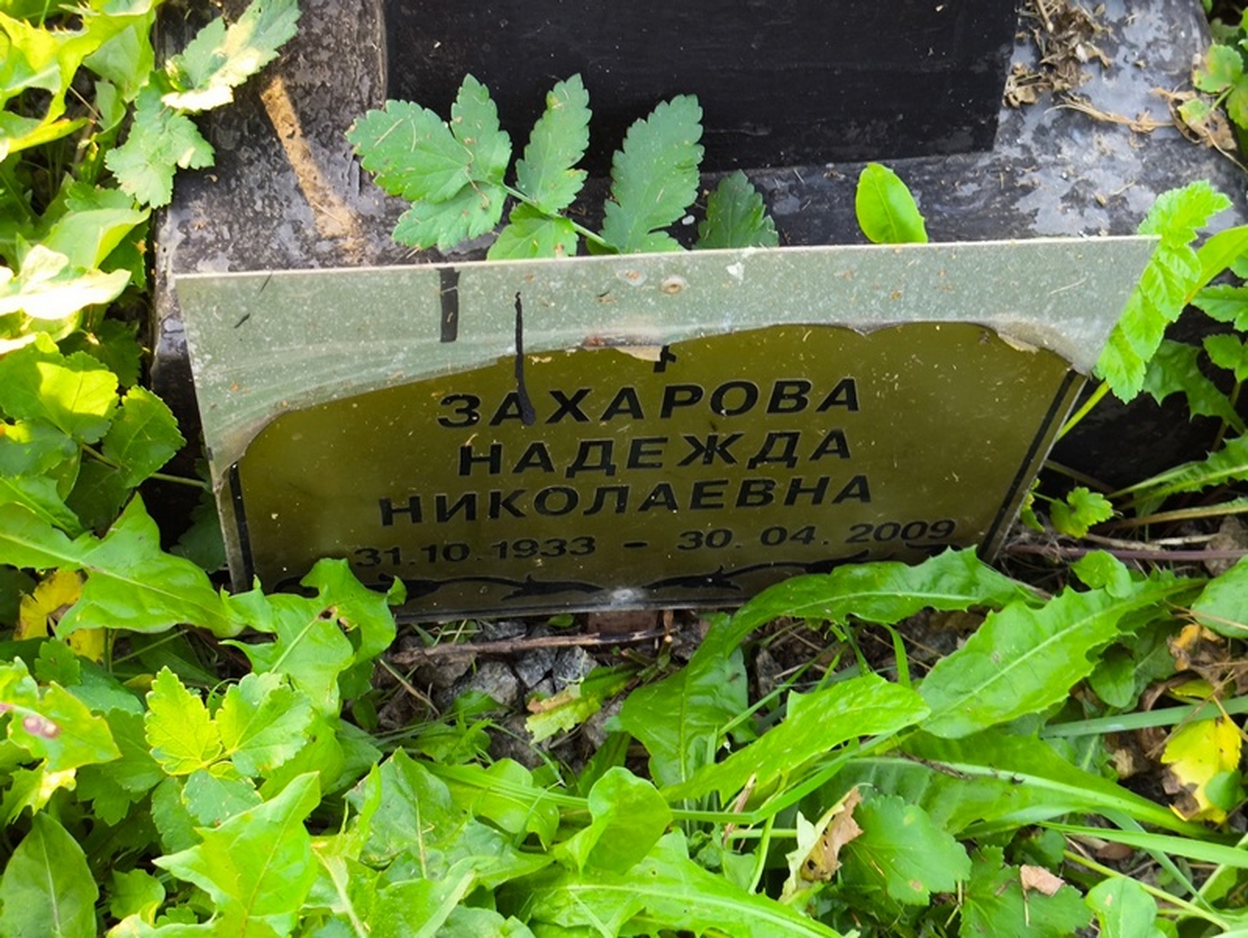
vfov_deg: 29.1
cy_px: 469
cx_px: 624
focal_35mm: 50
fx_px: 1803
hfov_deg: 38.2
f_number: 1.7
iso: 64
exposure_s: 1/50
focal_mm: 4.71
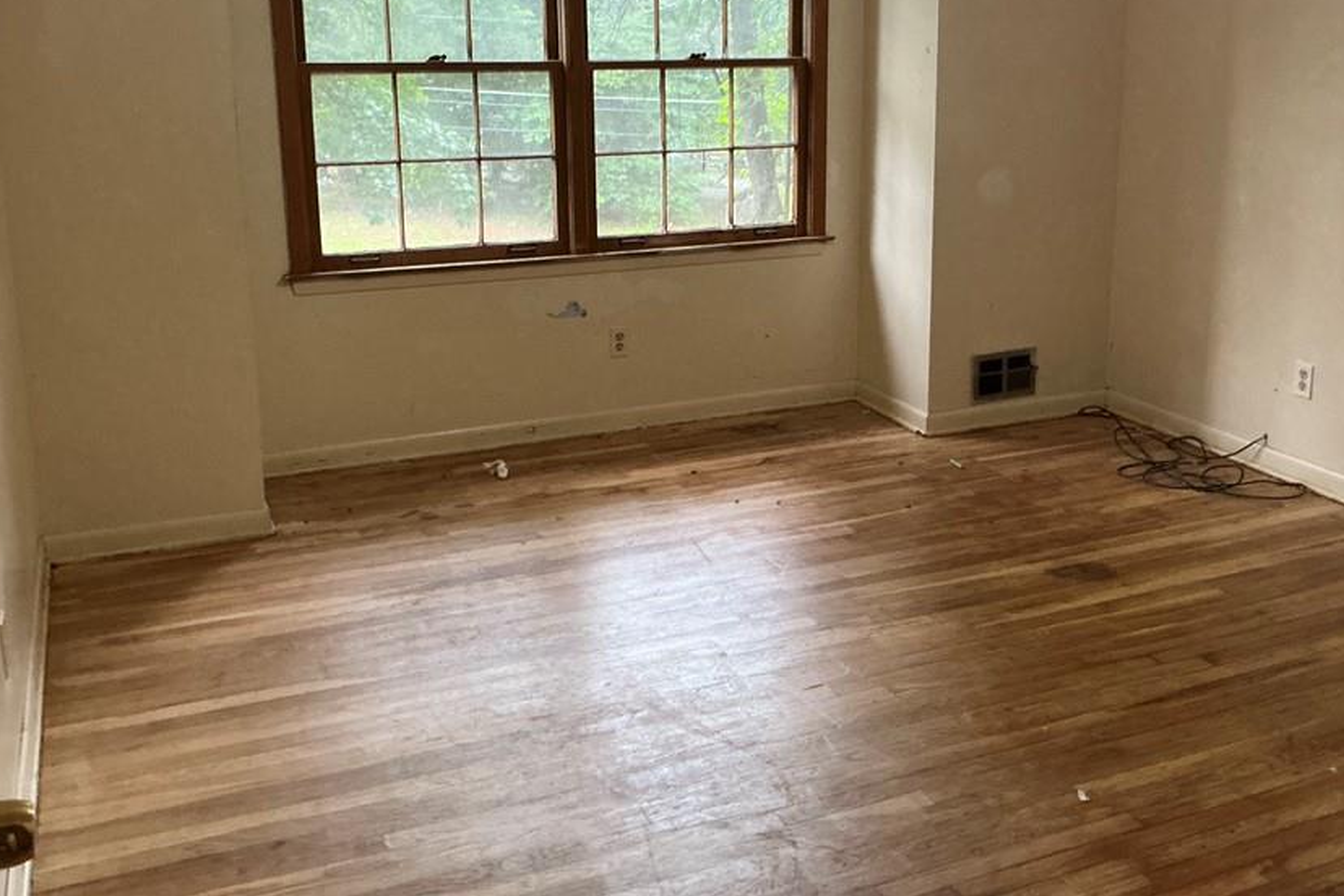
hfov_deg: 53.1
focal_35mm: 36
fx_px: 1344
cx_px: 727
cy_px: 300
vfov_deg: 36.5
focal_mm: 3
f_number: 1.8
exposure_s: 1/60
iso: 200
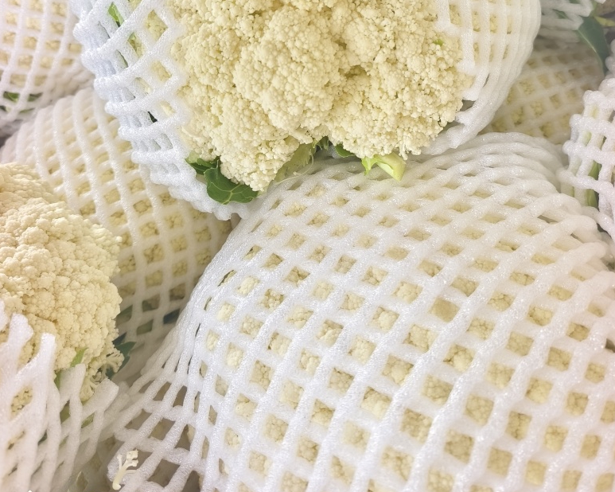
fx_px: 564
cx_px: 313
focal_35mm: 31
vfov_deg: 45.6
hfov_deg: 57.2
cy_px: 130
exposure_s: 1/100
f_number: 1.75
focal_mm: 5.5
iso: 96
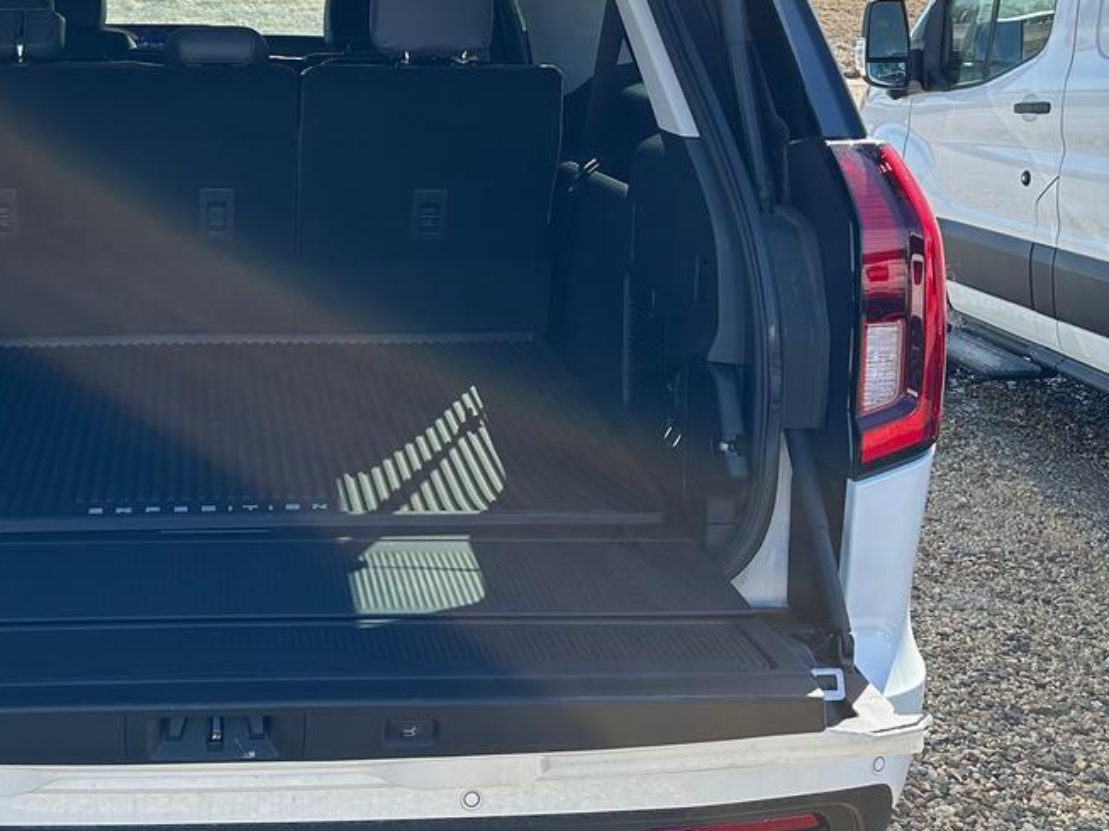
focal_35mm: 47
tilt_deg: -8.2
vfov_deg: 30.2
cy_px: 187
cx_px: 263
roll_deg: -0.2
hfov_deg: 39.2
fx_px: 1505
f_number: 1.78
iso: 80
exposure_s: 1/1272
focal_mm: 6.86
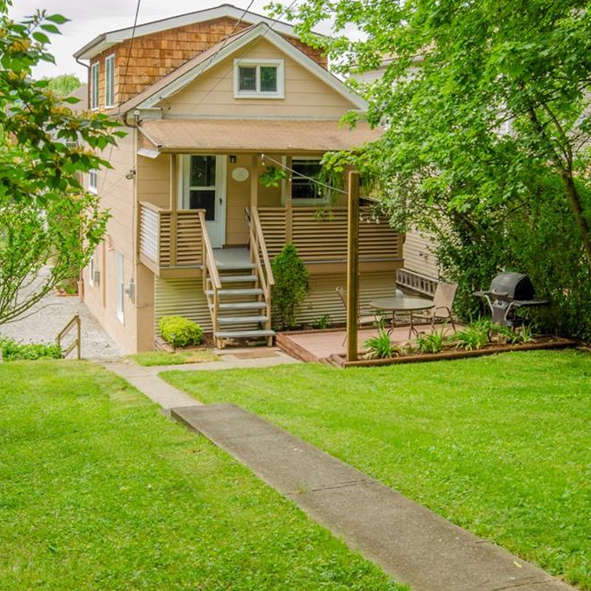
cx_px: 293
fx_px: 908
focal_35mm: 47
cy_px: 296
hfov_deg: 36.1
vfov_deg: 36.1
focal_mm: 24
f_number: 9
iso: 200
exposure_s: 1/80
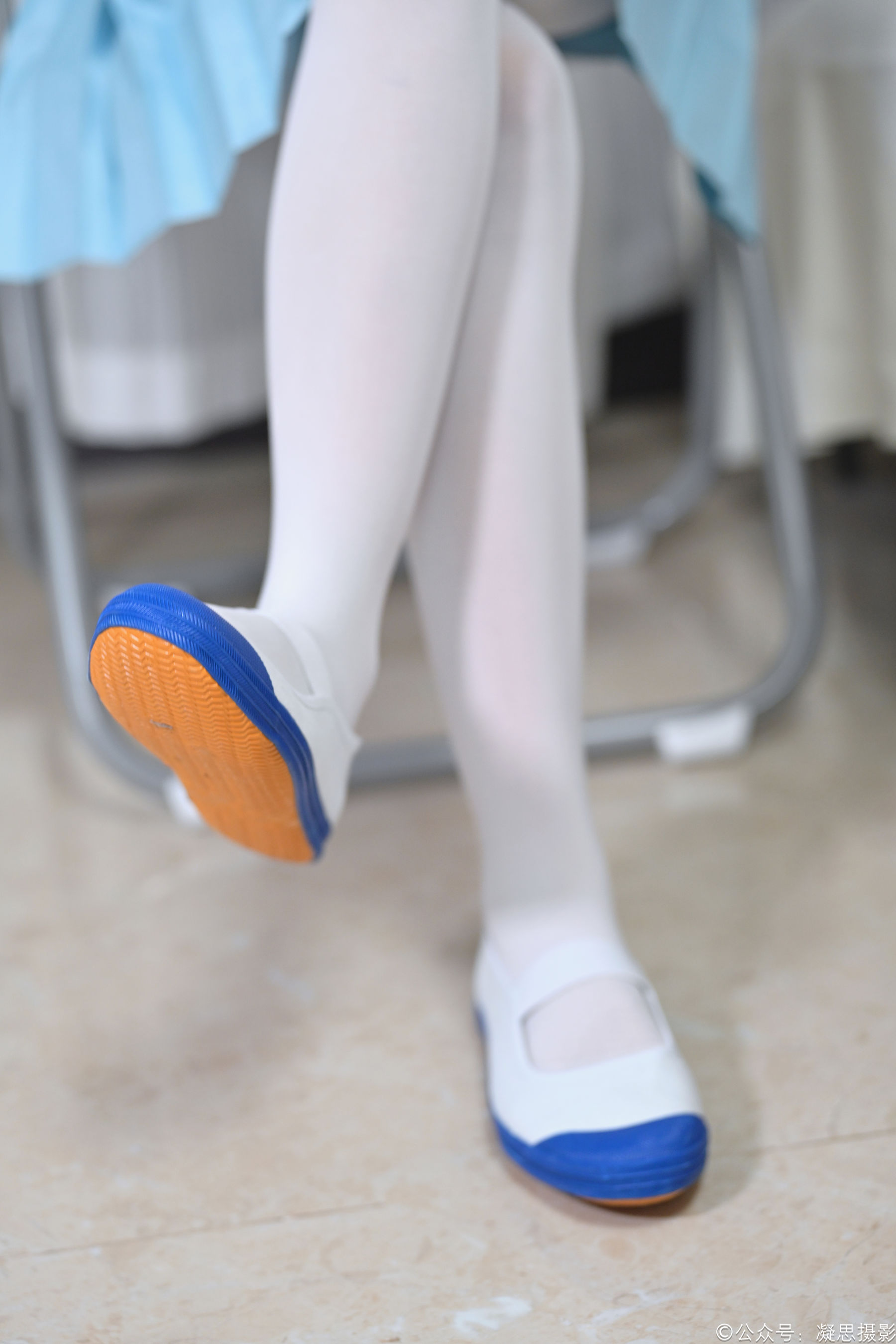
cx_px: 448
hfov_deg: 16.5
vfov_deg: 24.5
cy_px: 672
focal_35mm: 83
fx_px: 3098
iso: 1250
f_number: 2.8
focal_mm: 83
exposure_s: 1/100
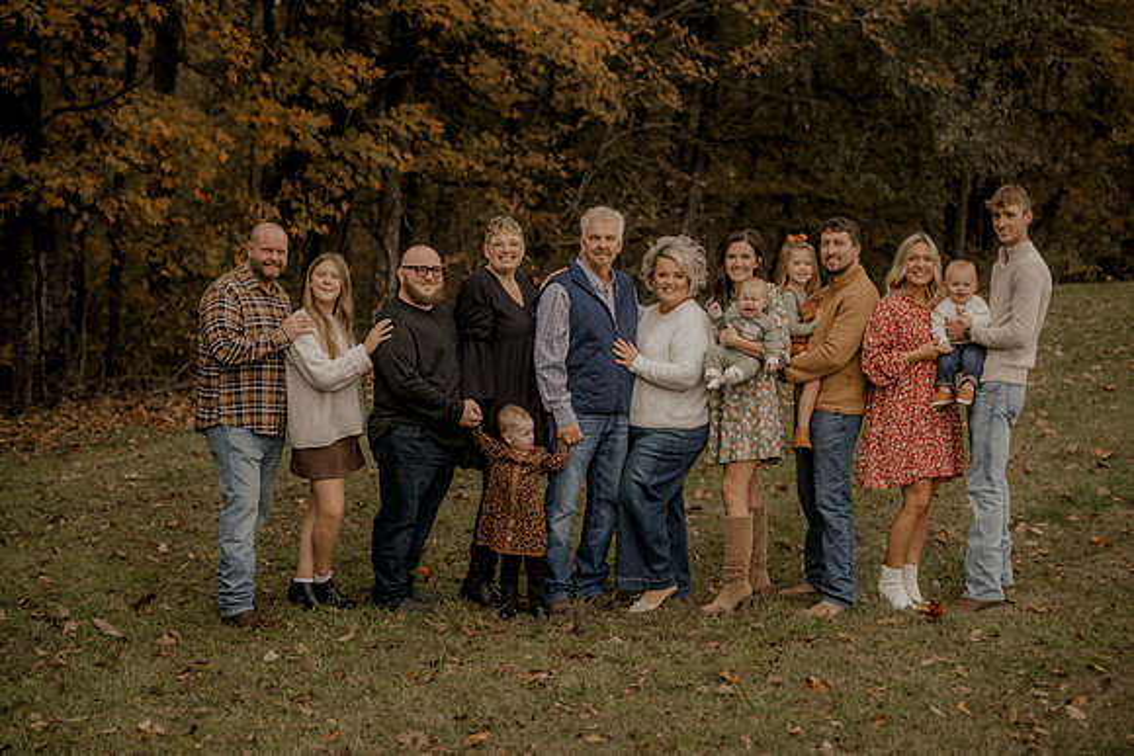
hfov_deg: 28.8
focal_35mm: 70
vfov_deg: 19.5
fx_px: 2205
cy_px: 378
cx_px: 567
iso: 250
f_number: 2.8
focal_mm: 70
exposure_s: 1/125
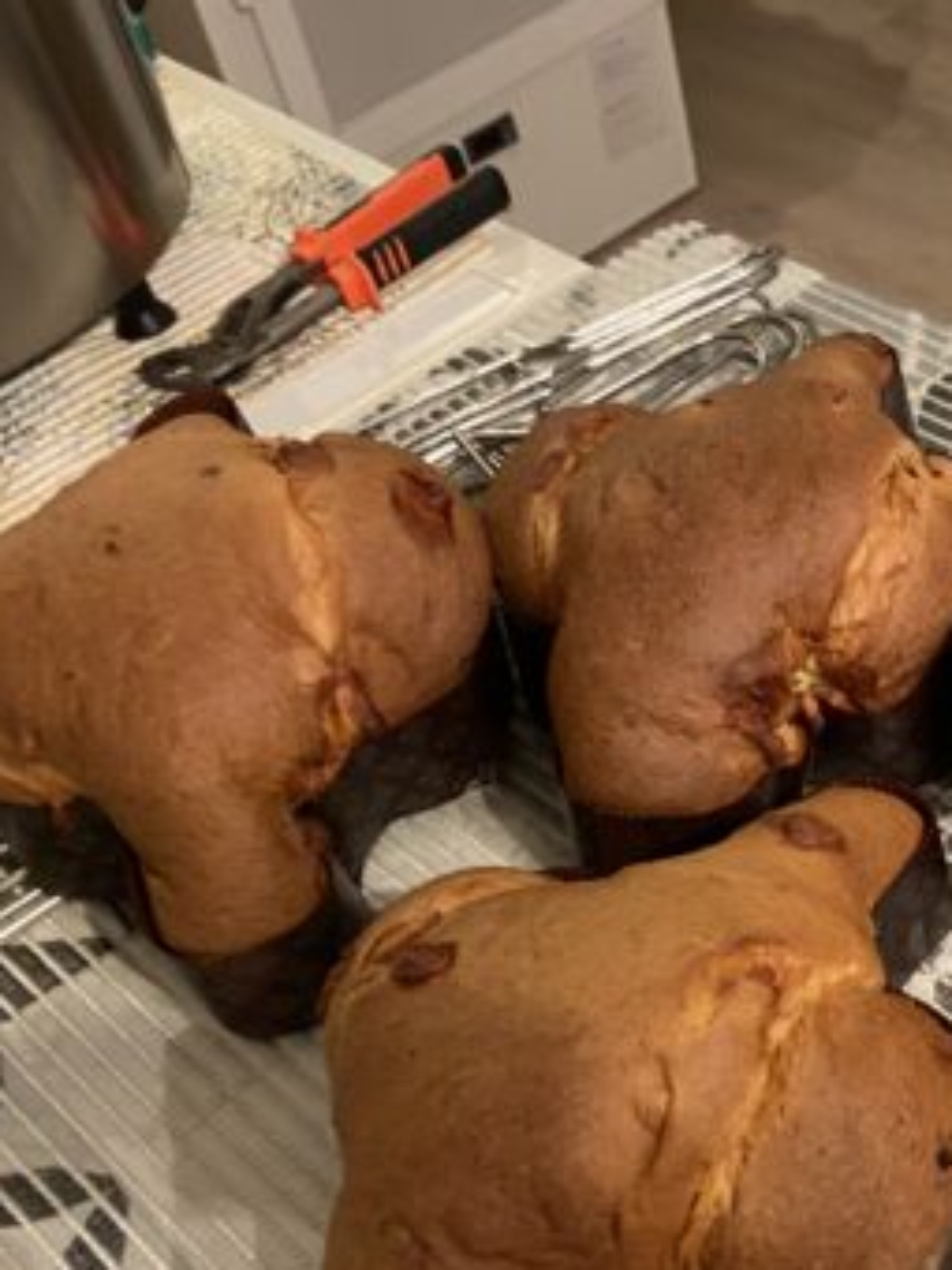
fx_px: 1870
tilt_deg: -49.4
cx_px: 853
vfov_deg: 36.9
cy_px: 904
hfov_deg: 27.5
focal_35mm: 51
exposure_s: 1/33
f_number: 1.8
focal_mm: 4.25
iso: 320
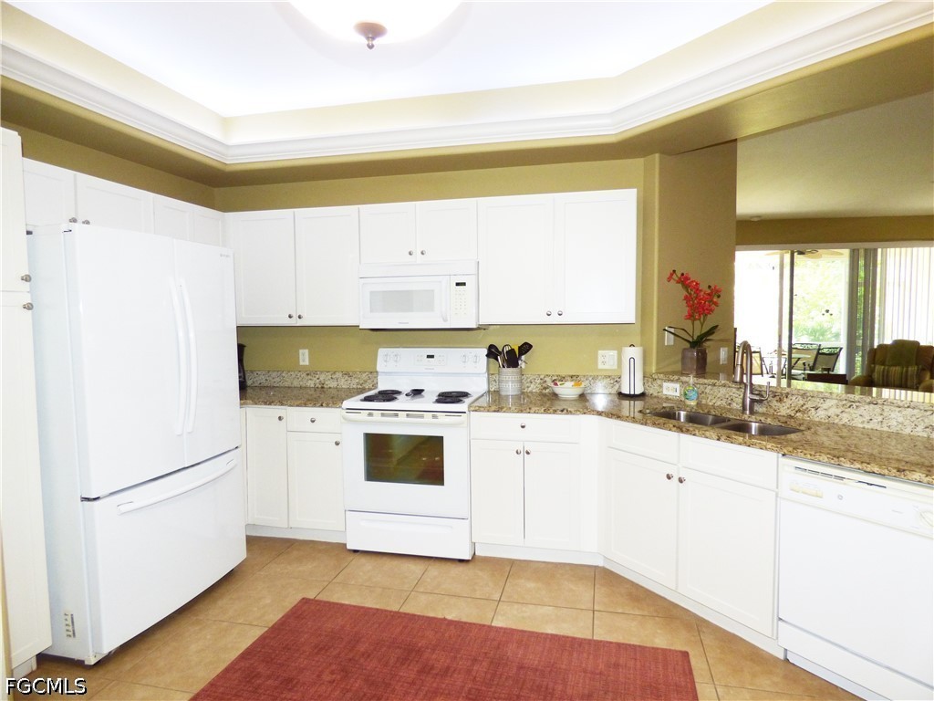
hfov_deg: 81.7
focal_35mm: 20
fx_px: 540
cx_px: 467
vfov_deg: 66.0
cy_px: 350
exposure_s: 1/60
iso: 160
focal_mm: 3.58
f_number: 2.8
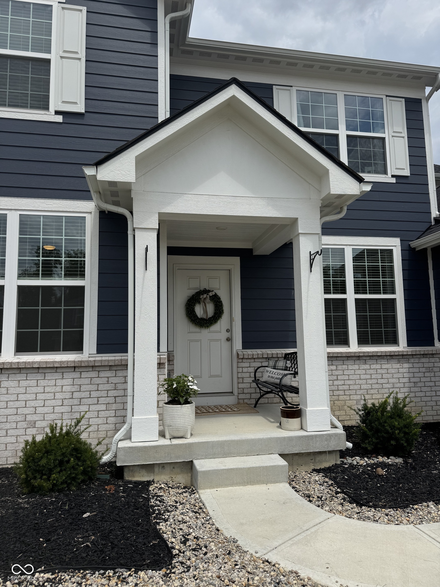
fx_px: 407
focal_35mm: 24
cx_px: 220
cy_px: 294
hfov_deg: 56.8
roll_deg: +1.4
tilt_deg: +7.7
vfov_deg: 71.6
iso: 80
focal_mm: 6.76
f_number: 1.78
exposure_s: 1/7937
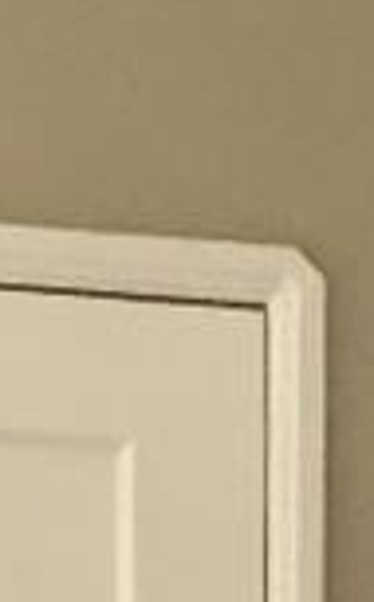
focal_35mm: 302
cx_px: 1169
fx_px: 4948
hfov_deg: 4.2
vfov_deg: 6.4
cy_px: 1759
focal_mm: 4.15
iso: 50
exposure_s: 1/30
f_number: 2.2
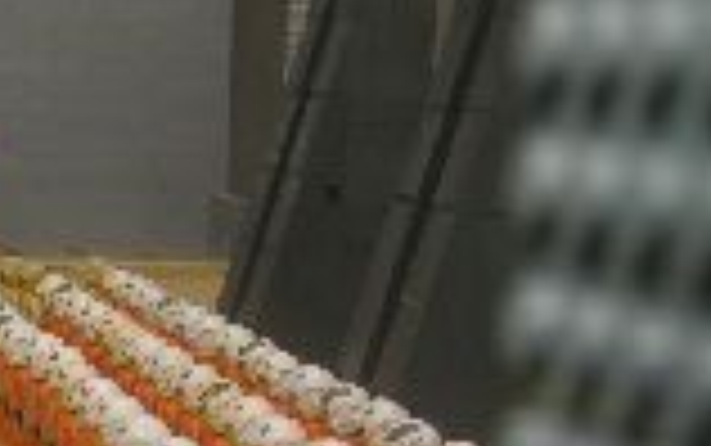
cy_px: 462
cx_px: -220
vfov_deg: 10.7
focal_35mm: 121
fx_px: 2346
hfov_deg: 16.3
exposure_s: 1/60
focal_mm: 7.5
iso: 64
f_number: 2.7
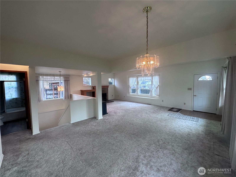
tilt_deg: -2.3
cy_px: 88
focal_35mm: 14
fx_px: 95
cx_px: 118
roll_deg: +0.8
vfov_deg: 85.7
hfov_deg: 102.1
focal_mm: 2.22
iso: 160
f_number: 2.2
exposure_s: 1/120
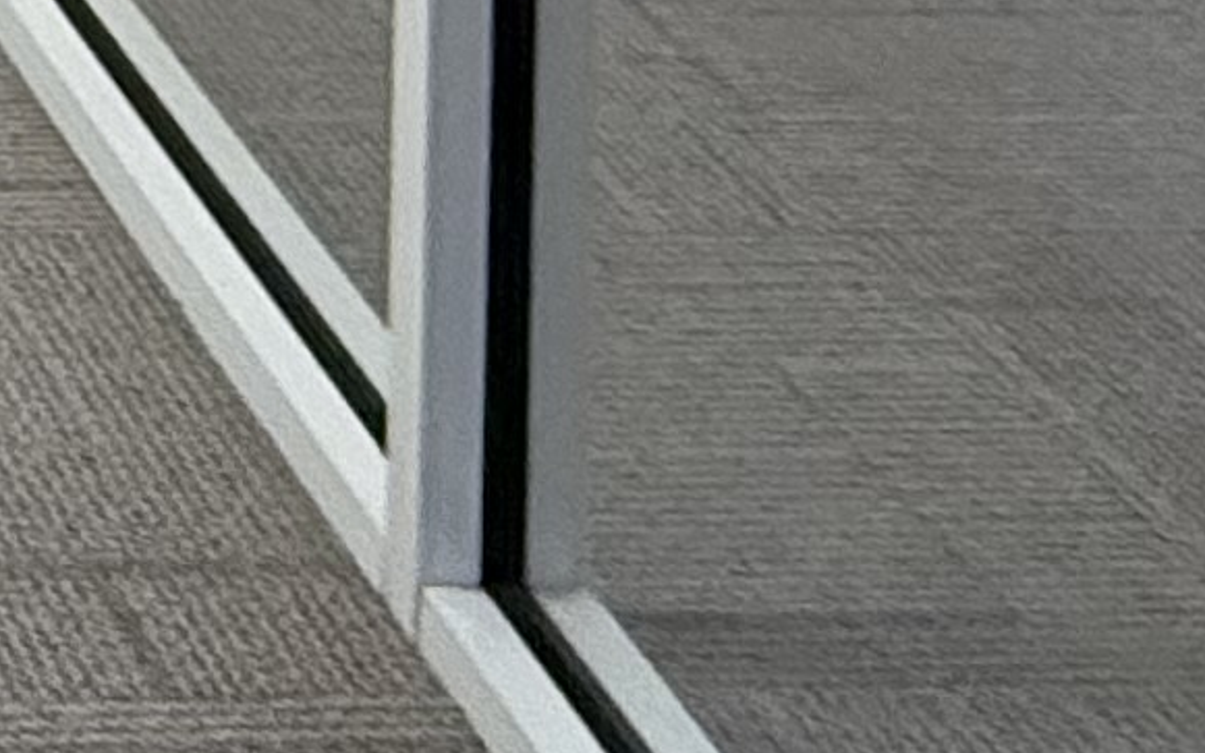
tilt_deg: -1.7
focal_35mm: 103
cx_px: -1114
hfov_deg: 16.2
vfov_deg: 9.5
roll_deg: -0.7
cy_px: -1610
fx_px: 3382
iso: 400
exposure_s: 1/120
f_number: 2.2
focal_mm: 2.22
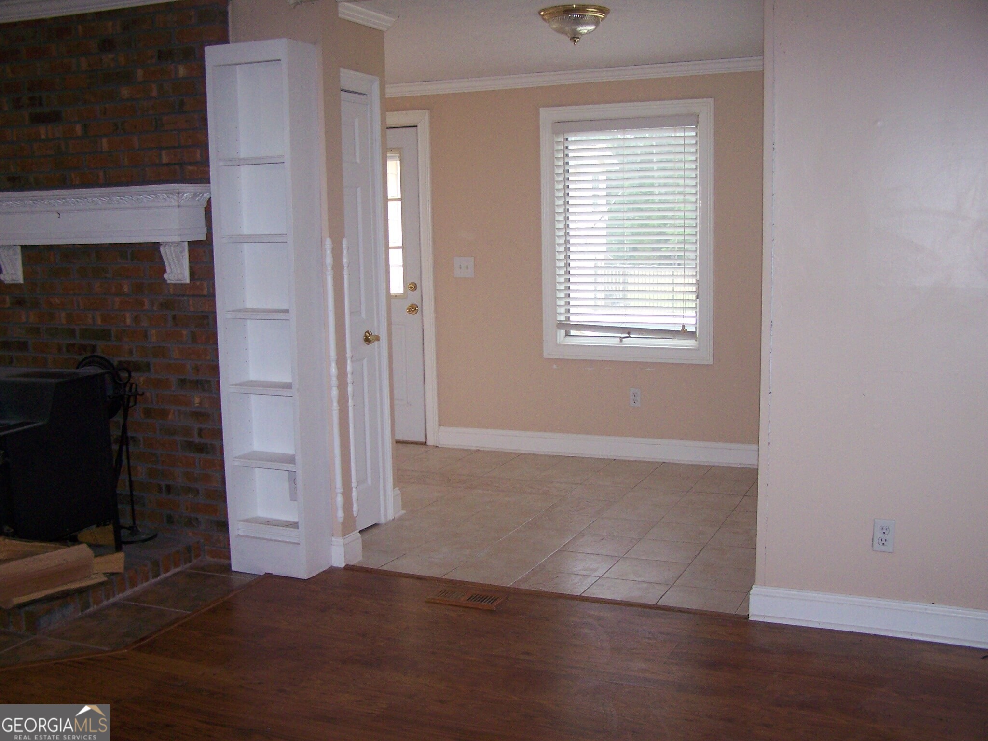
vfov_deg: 37.7
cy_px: 370
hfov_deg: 49.0
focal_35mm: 38
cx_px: 494
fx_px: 1085
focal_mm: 6.3
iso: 160
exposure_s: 1/60
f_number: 2.8
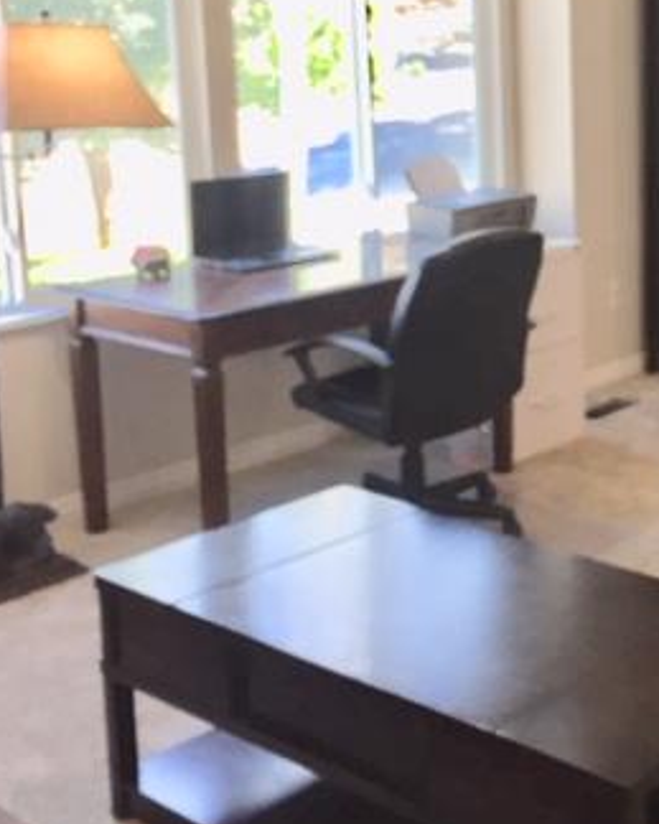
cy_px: 249
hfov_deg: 25.6
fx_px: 1366
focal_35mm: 56
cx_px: 679
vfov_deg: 33.2
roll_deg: -0.9
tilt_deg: -9.6
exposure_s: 1/30
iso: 40
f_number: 2.2
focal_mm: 4.15
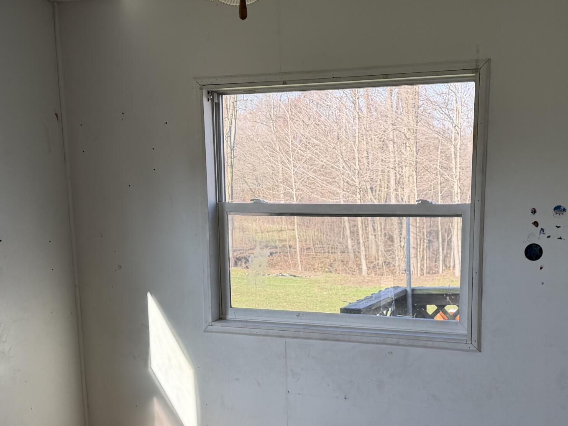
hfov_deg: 36.2
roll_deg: +1.7
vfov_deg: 27.1
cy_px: 326
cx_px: 287
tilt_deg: -10.8
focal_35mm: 53
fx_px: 870
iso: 80
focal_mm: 6.76
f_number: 1.78
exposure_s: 1/361
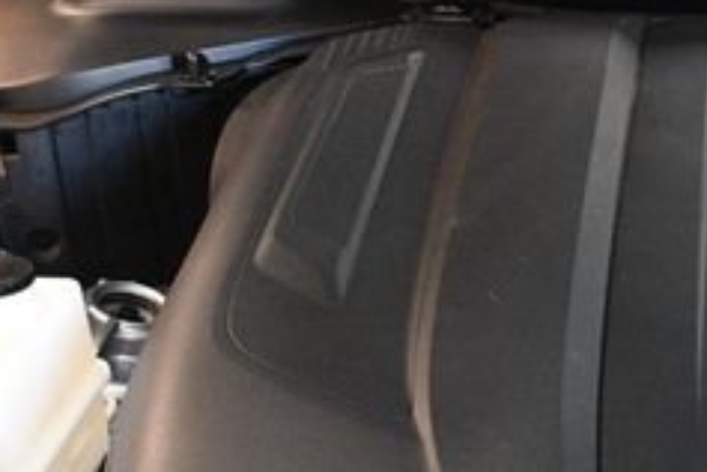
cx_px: 752
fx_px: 1591
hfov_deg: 23.7
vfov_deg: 16.8
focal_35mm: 81
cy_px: 272
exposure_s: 1/60
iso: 3600
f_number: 3.5
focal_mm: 20
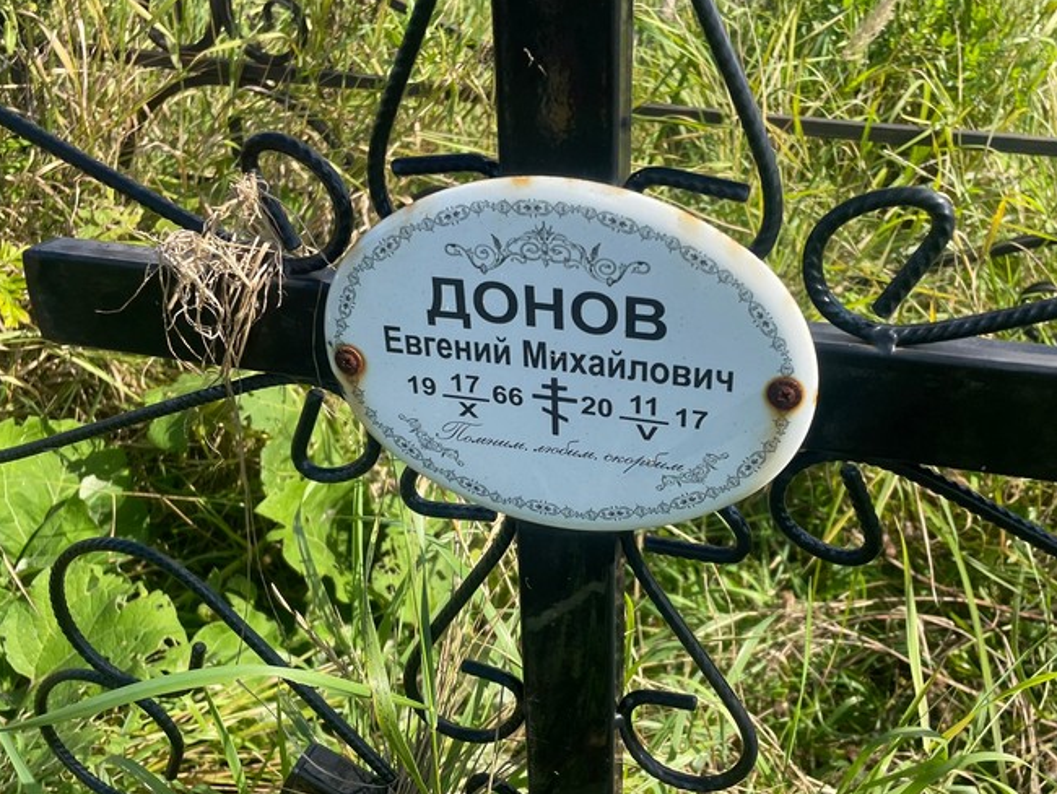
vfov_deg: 44.2
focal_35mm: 32
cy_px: 400
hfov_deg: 56.7
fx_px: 977
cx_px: 589
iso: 32
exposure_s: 1/1715
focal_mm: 4.2
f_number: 1.6
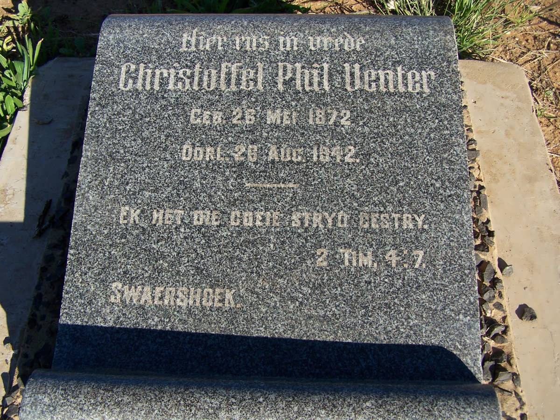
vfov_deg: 37.7
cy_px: 210
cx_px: 280
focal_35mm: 38
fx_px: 615
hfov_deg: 49.0
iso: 80
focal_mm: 6.3
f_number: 4
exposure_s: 1/750
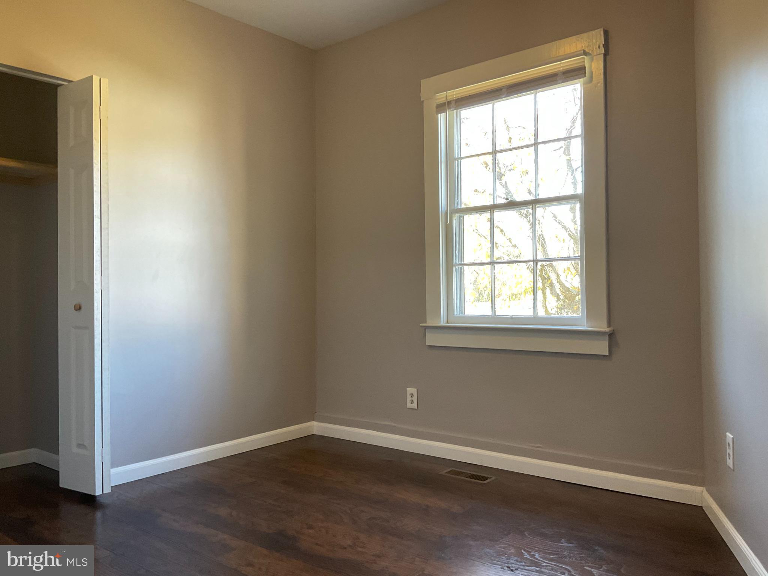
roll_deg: +0.5
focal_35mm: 29
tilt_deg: +0.3
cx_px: 384
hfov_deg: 61.7
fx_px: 643
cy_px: 288
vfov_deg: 48.2
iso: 80
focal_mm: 3
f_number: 1.8
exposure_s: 1/60
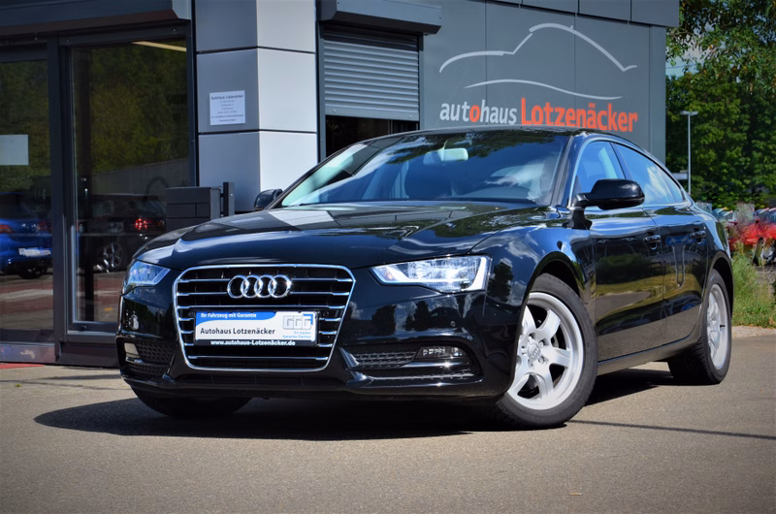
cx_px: 388
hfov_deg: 26.0
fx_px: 1678
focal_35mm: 78
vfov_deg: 17.4
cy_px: 257
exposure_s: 1/125
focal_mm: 52
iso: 125
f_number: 11
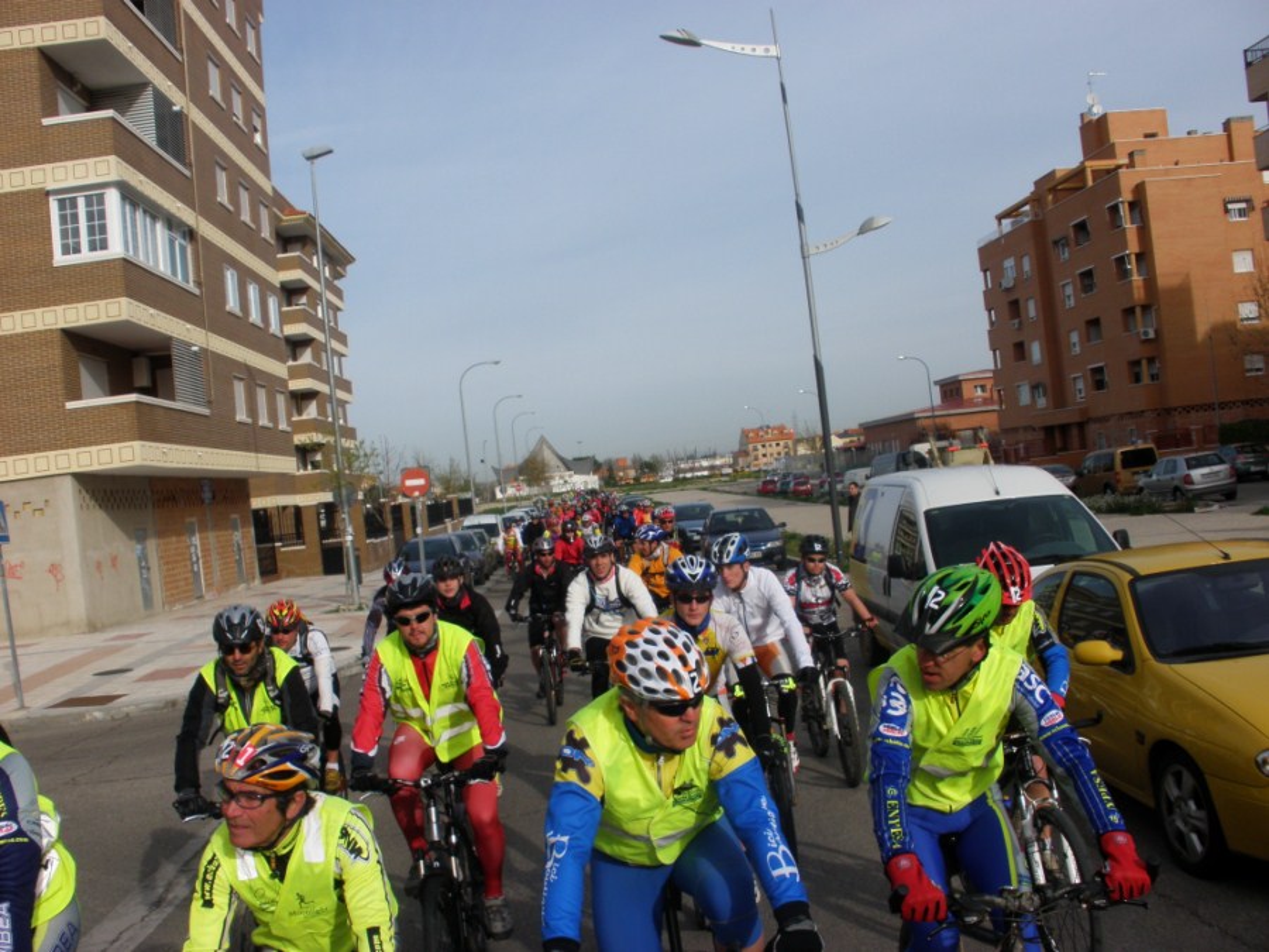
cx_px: 634
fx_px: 1320
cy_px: 476
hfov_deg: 51.4
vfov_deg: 39.7
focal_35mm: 36
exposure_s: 1/320
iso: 64
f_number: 5.6
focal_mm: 6.3
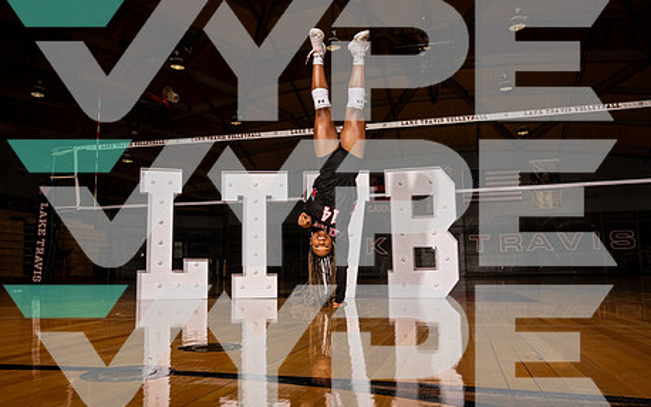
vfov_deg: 40.6
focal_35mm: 31
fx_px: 550
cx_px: 311
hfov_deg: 61.2
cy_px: 204
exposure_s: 1/250
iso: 200
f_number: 11
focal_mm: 24
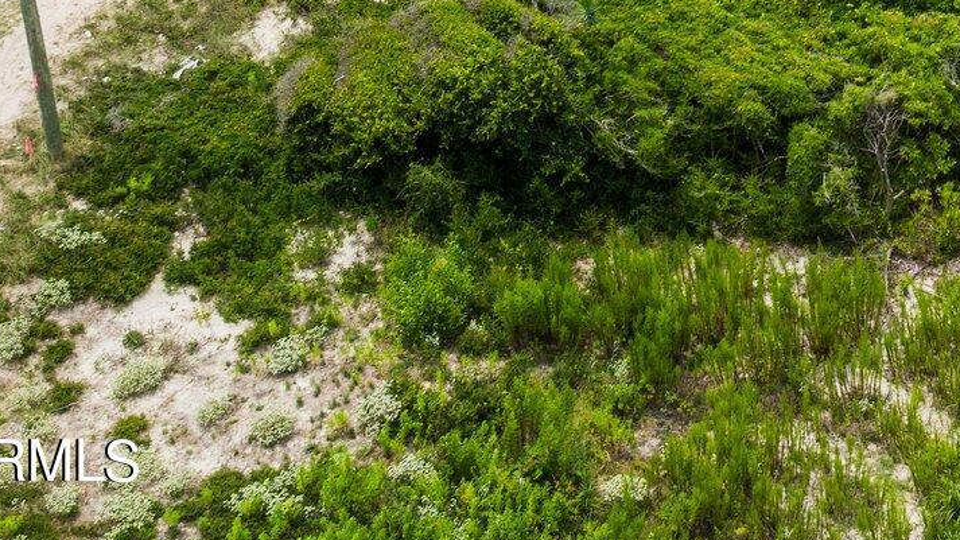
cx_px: 1095
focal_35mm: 75
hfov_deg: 25.8
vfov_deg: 14.0
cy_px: -479
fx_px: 1909
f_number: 5
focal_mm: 12.29
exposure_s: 1/320
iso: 100
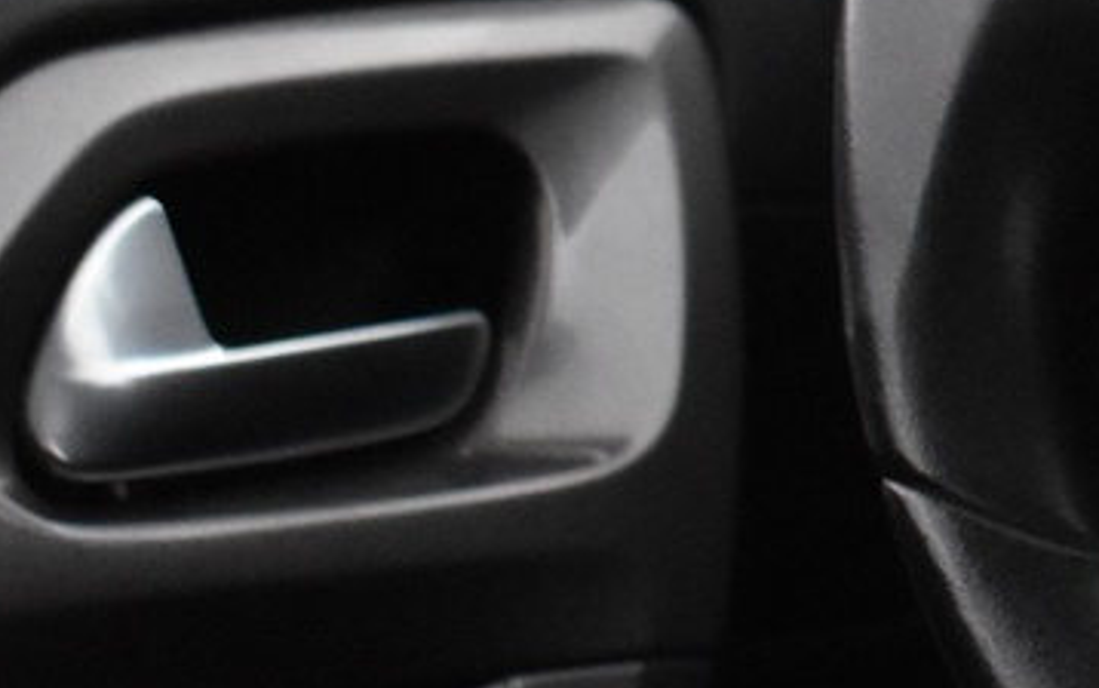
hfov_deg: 9.1
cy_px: -157
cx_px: 2249
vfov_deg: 6.1
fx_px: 6421
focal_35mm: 214
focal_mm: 31
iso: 3200
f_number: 4.2
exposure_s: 1/60
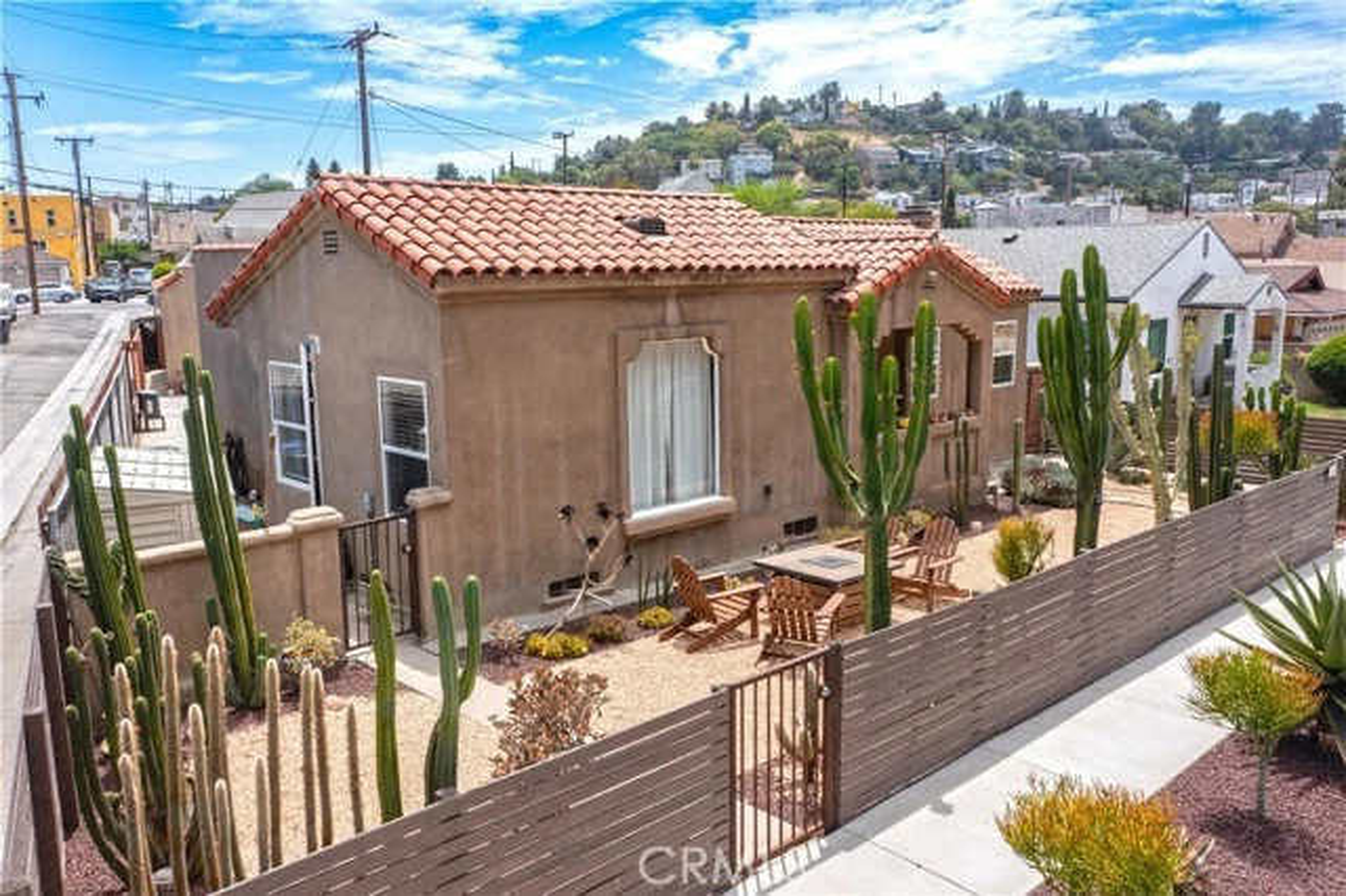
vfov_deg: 46.4
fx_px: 1046
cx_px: 673
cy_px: 448
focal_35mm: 28
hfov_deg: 65.5
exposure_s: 1/400
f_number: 5.6
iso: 100
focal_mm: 10.26
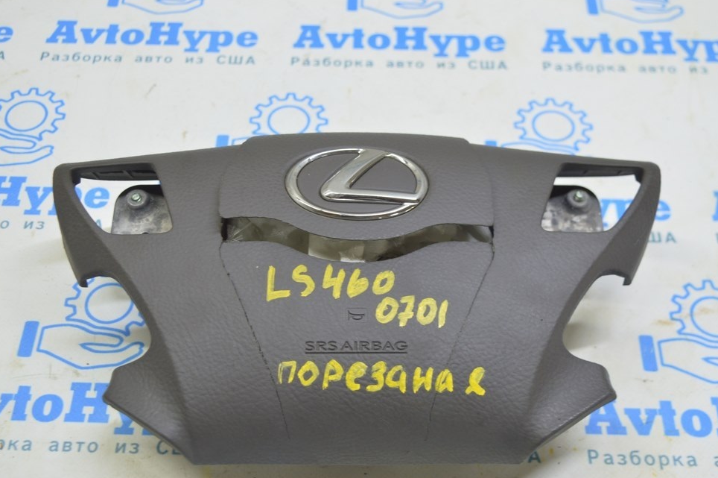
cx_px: 352
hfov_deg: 38.9
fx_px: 1016
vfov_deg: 26.4
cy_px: 250
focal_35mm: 51
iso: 400
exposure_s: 1/20
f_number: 5.6
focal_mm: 32
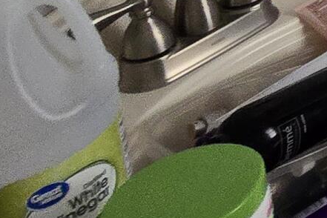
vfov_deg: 12.3
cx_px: 779
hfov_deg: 14.6
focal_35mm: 92
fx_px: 836
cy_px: -279
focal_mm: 2.2
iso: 320
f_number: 2.2
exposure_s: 1/60
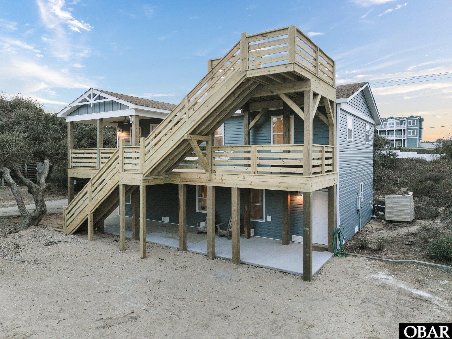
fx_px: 313
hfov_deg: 71.6
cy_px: 170
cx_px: 226
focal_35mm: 24
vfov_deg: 56.8
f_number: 2.8
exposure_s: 1/240
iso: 110
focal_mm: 12.29
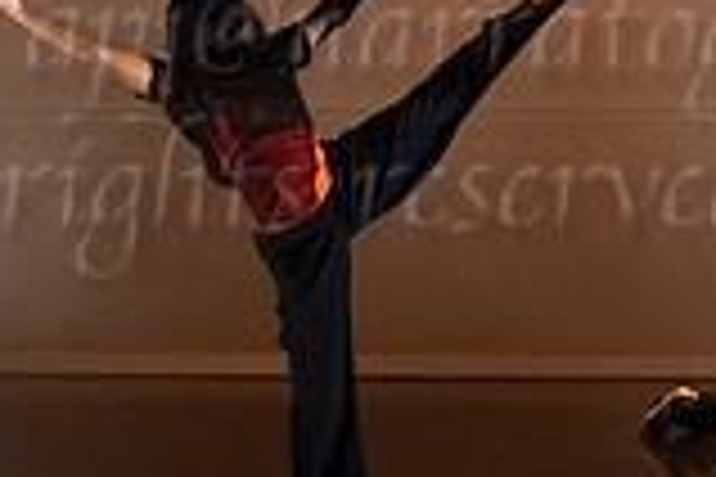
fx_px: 4793
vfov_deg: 5.7
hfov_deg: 8.5
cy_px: 226
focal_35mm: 241
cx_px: 361
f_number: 3.5
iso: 4000
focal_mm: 58
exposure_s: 1/200
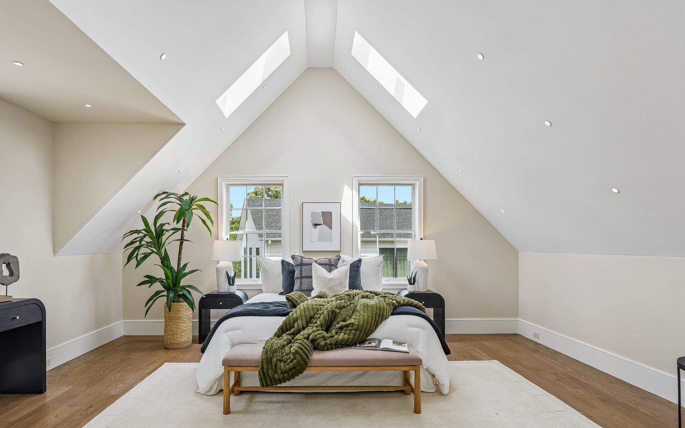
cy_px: 247
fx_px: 373
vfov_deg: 59.4
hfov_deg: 85.0
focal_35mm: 20
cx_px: 324
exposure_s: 1/30
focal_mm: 16
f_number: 9
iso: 160
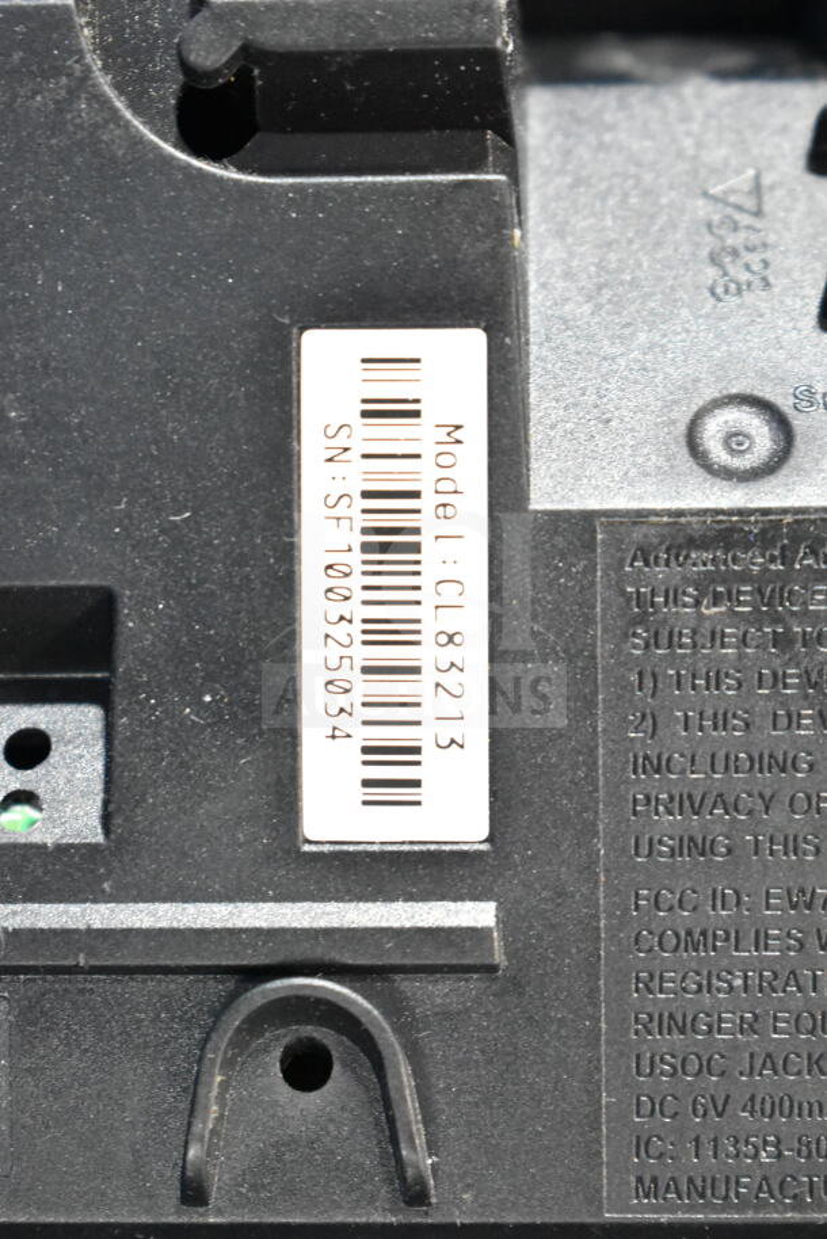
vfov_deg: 24.6
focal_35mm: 82
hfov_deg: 16.6
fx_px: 2840
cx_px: 414
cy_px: 620
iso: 7200
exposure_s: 1/100
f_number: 5.6
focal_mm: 55
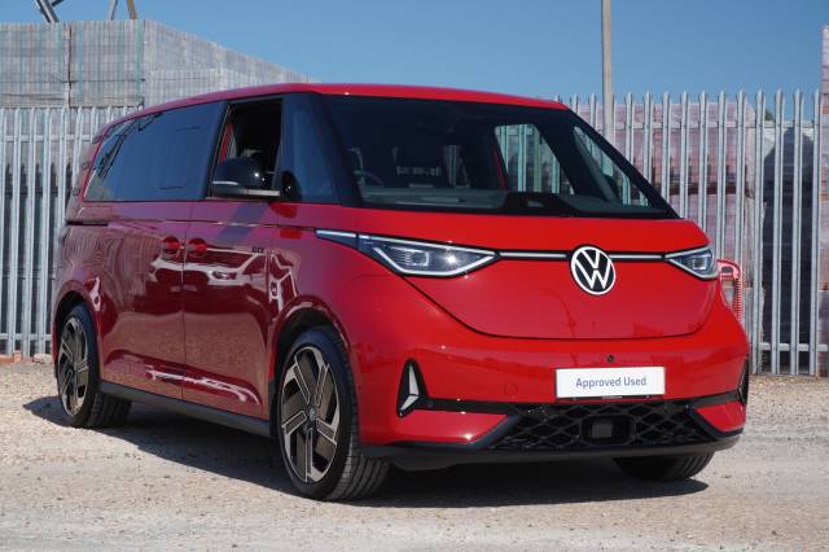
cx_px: 414
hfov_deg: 27.0
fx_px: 1726
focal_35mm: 75
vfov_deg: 18.2
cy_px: 276
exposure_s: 1/125
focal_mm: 50
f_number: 19
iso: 400
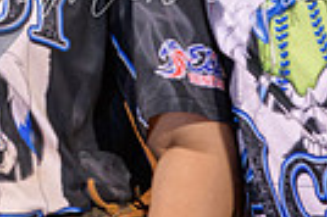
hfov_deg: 6.8
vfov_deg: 4.5
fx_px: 2749
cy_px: -238
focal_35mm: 303
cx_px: -61
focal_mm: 70
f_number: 5
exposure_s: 1/80
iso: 2000
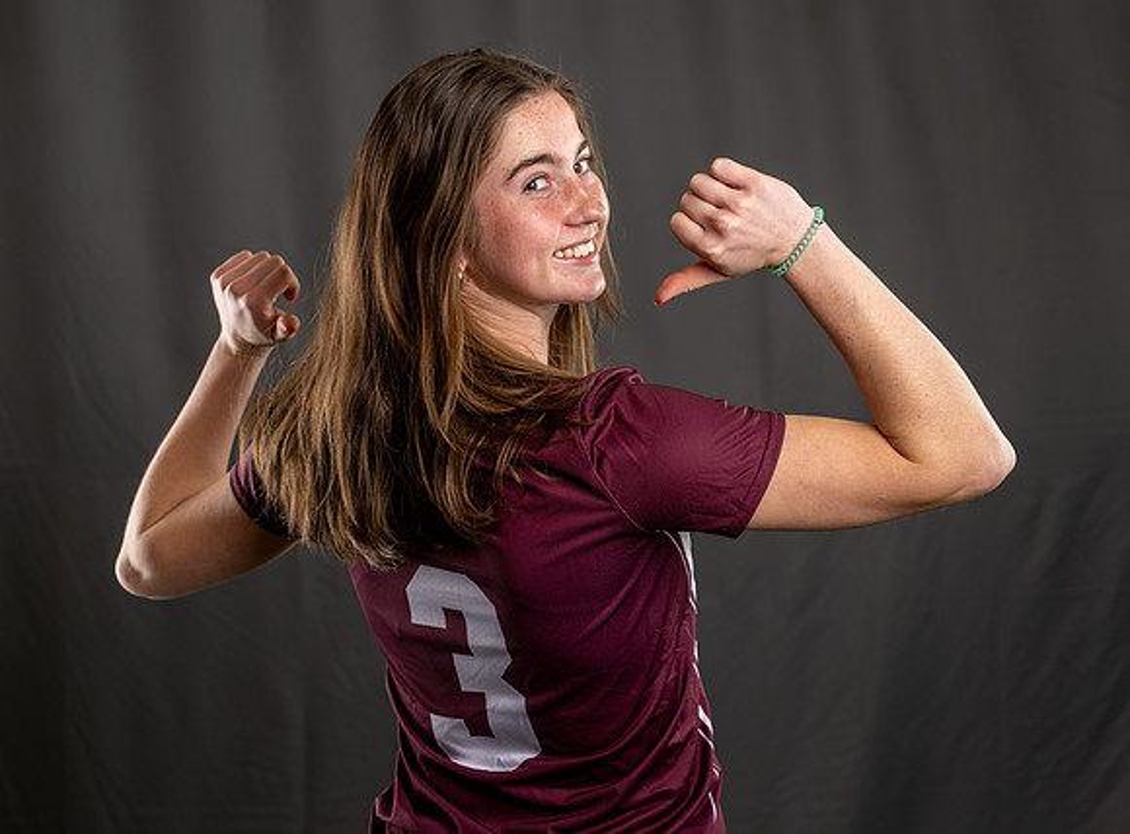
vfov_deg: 17.5
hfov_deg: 23.5
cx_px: 598
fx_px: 2711
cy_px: 429
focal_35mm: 84
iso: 250
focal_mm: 71
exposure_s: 1/200
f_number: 4.5
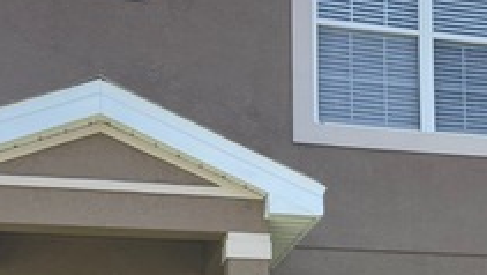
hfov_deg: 30.8
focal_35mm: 67
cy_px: 347
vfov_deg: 17.1
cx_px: 373
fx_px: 866
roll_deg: +0.8
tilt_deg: +7.0
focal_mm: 4.2
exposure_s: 1/1208
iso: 32
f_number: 1.6
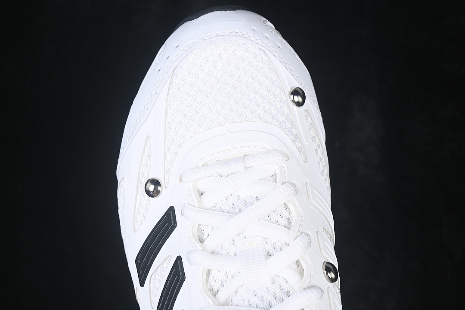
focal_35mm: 75
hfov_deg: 27.0
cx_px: 232
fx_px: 969
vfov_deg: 18.2
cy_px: 155
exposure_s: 1/60
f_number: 7.1
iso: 160
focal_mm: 50
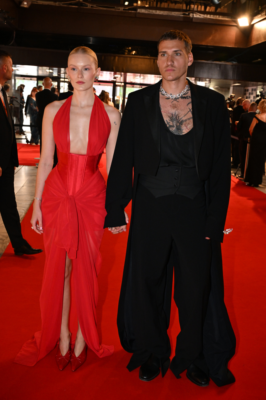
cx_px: 133
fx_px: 488
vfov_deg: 44.5
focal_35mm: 44
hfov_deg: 30.5
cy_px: 200
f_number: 5.6
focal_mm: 44
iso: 2500
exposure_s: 1/160
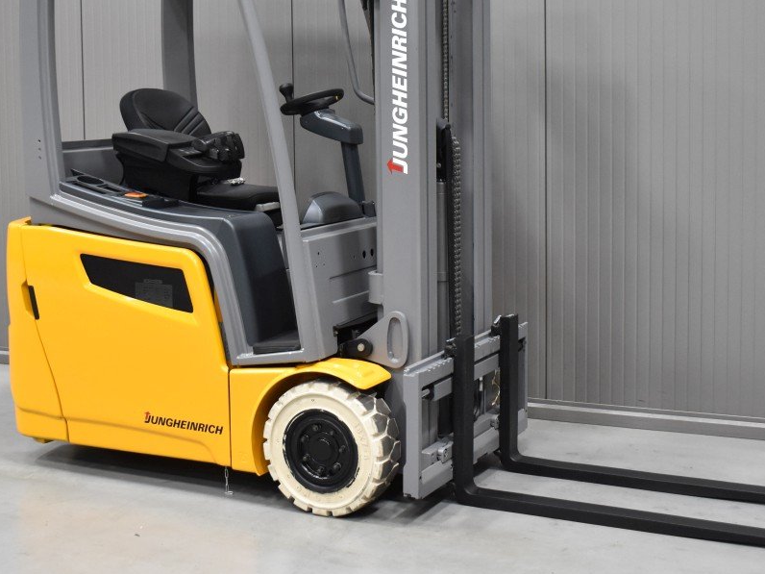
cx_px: 310
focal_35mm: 59
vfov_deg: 24.8
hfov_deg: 32.8
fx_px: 1298
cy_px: 199
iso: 1600
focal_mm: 27
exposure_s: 1/60
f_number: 4
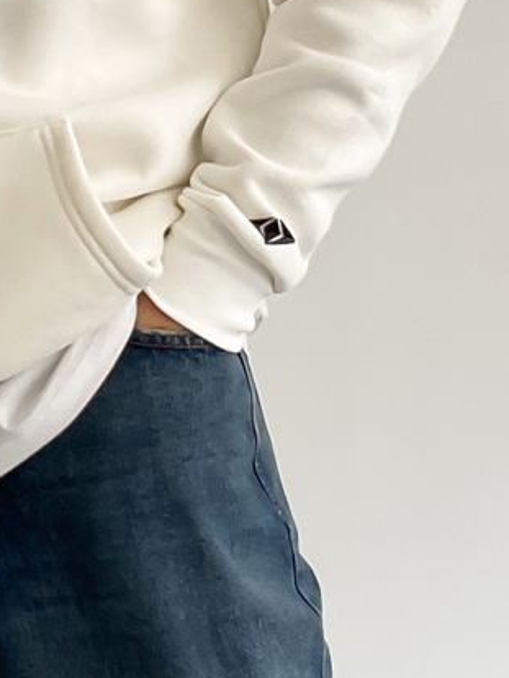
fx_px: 2194
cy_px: 56
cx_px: 59
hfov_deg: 13.1
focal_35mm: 112
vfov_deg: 17.3
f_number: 1.8
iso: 40
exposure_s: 1/120
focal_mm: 3
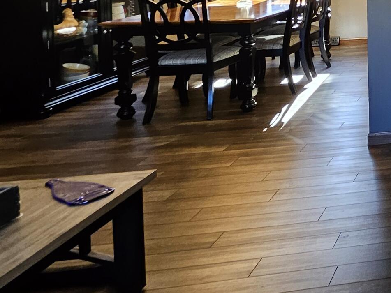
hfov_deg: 28.6
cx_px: 590
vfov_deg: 30.9
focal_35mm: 41
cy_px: -38
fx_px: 463
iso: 160
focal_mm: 1.74
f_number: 2.2
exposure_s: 1/60
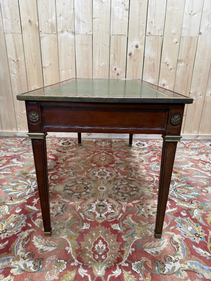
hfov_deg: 56.8
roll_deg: -1.3
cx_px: 106
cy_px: 140
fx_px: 195
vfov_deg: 71.6
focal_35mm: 24
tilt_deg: -20.3
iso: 125
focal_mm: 6.76
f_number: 1.78
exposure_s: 1/50
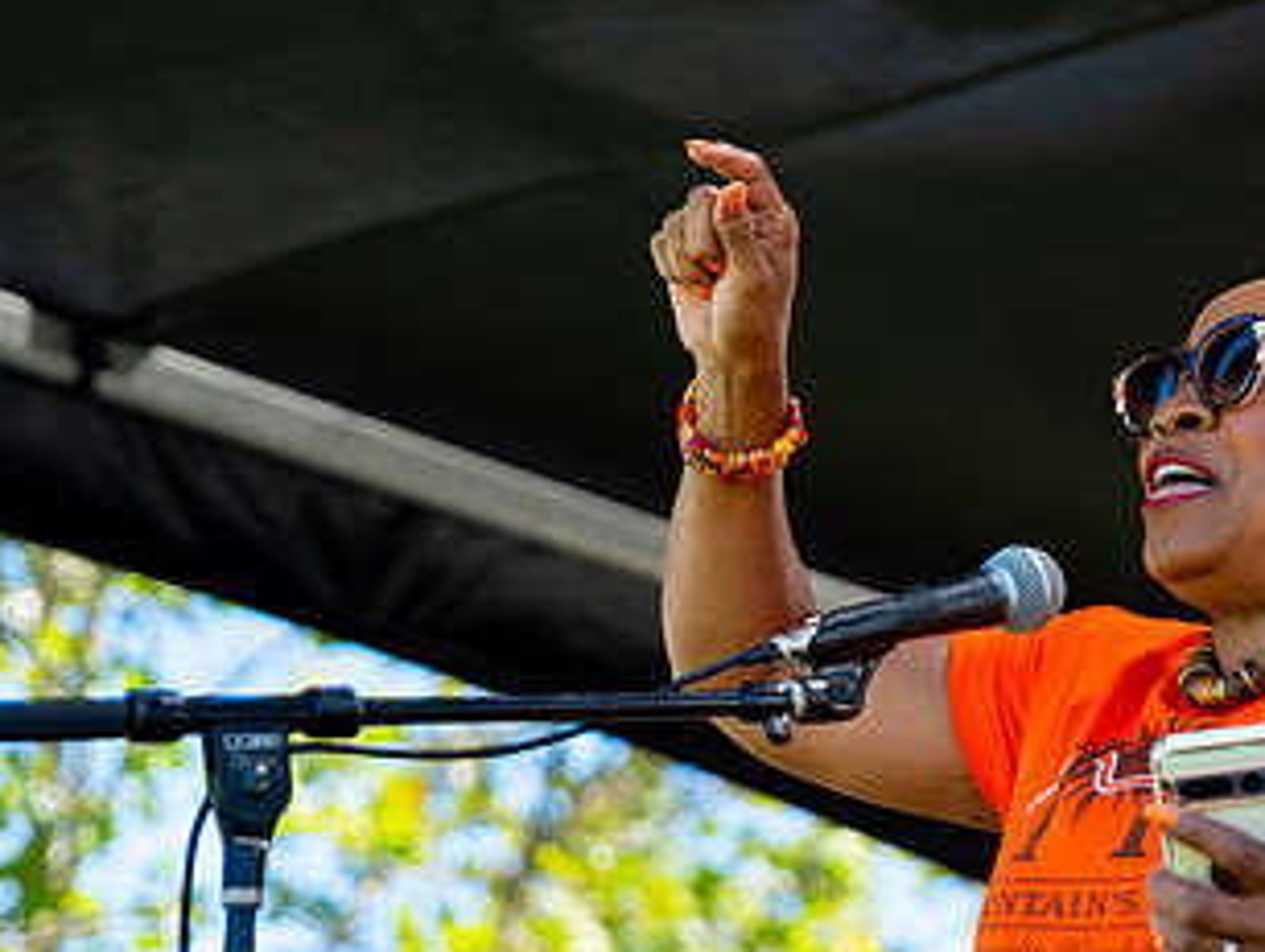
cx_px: 1055
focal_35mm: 127
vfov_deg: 11.7
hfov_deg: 15.4
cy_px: 645
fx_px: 4647
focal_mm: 70
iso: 160
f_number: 2.8
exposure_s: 1/1250
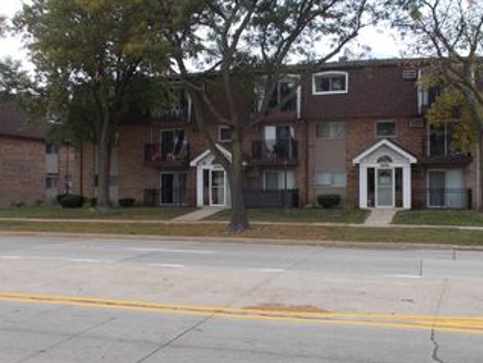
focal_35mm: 41
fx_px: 572
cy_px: 181
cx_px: 236
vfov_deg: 35.2
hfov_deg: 45.8
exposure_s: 1/320
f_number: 3.2
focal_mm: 4.6
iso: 80
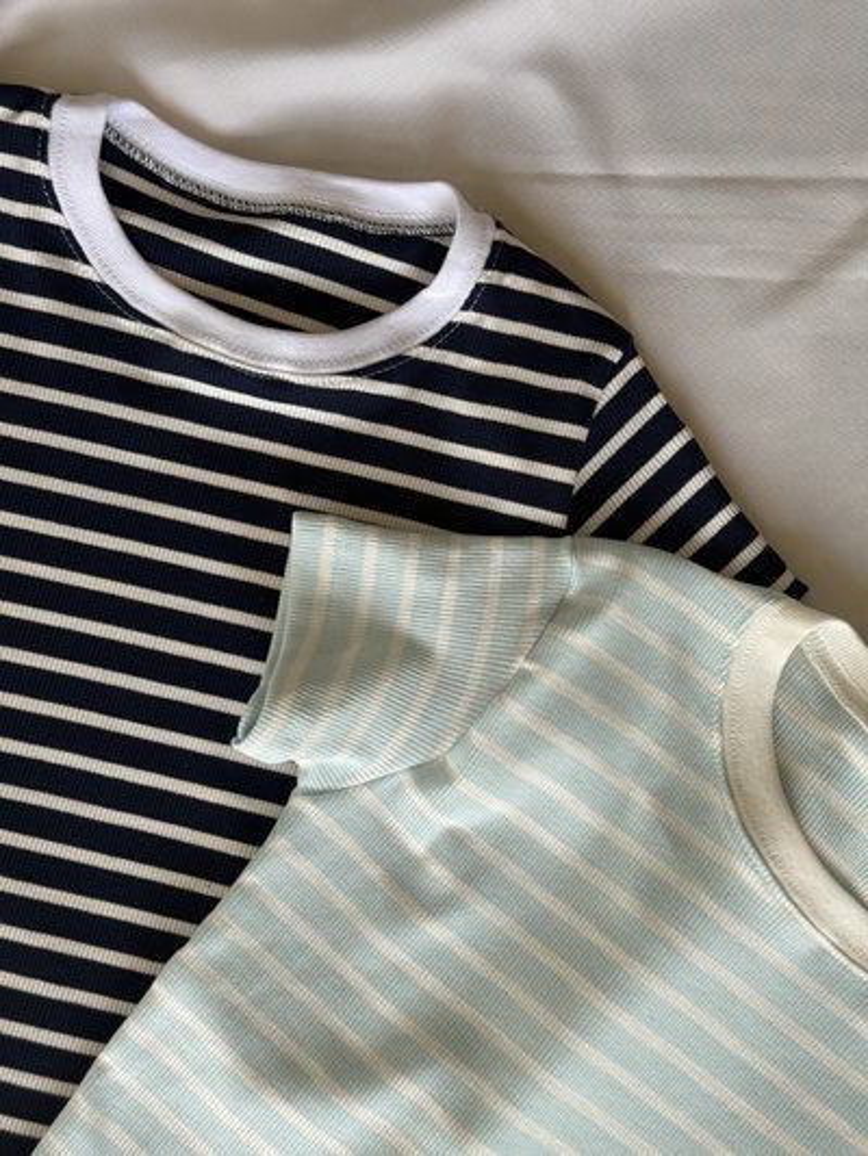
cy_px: 578
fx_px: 1604
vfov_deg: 39.6
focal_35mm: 48
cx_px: 434
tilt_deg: -84.7
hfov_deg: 30.3
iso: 64
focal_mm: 6.76
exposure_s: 1/218
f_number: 1.78
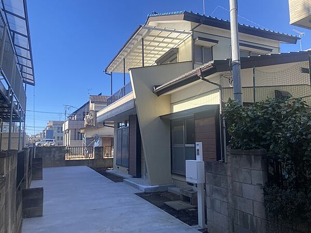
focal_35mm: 28
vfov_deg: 49.7
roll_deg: +0.7
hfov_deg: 63.4
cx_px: 156
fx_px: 252
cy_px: 116
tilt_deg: +6.5
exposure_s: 1/952
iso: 20
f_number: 1.8
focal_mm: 3.99
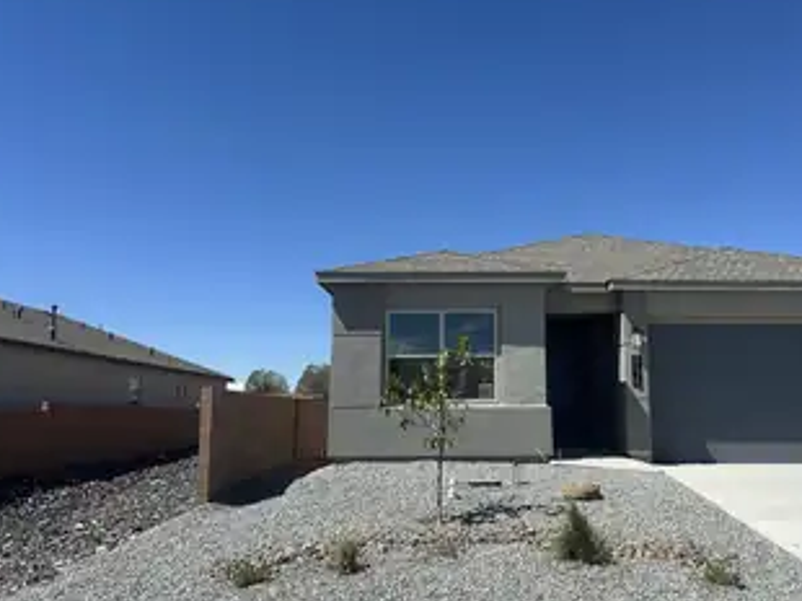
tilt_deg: +8.3
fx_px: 718
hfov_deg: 58.0
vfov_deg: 45.4
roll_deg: -0.1
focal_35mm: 31
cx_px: 479
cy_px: 308
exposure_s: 1/6211
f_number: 1.78
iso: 80
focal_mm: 6.86
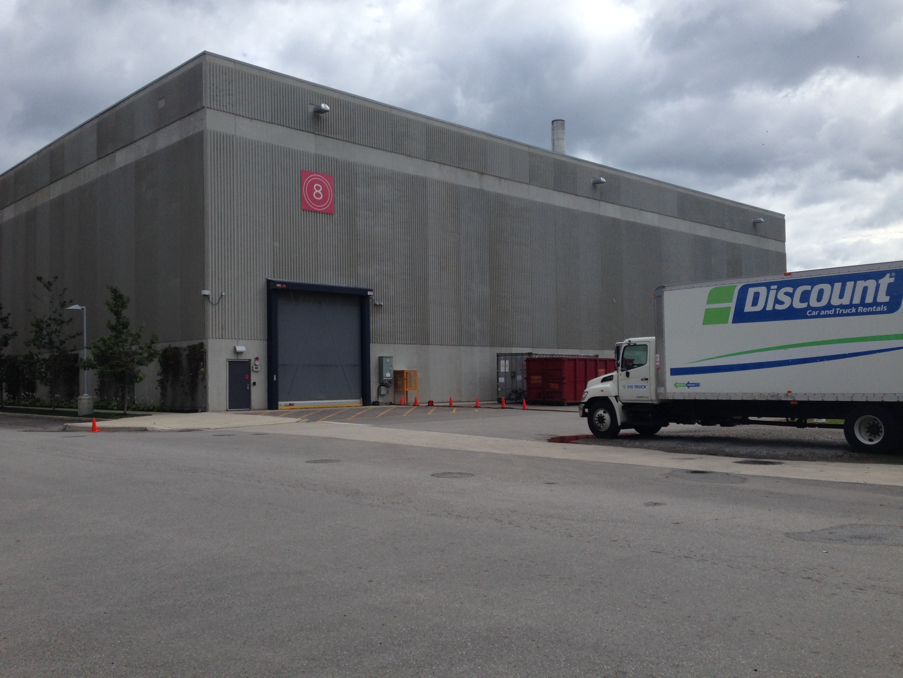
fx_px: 861
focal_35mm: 33
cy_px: 339
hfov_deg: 55.4
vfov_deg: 42.9
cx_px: 452
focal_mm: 4.12
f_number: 2.4
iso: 50
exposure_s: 1/2358
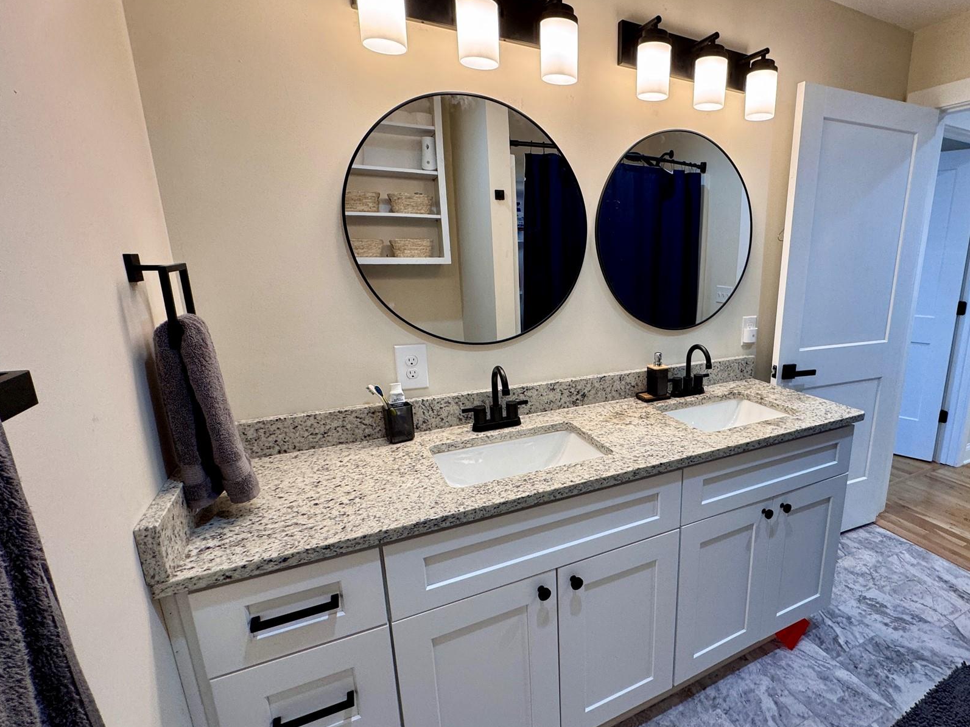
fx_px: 504
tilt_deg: -14.8
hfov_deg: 85.6
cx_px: 620
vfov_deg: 71.6
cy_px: 383
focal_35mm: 18
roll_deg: +0.1
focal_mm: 2.22
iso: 160
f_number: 2.2
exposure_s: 1/120
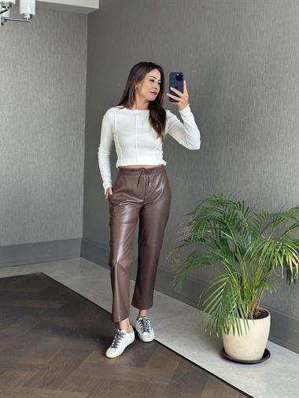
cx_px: 150
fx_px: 552
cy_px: 199
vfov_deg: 39.6
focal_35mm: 48
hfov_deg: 30.3
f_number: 1.78
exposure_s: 1/82
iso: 125
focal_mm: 6.86
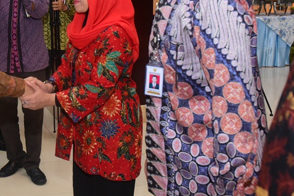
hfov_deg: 36.7
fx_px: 425
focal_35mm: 52
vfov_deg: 25.7
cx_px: 54
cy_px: 48
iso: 2500
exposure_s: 1/125
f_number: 4.5
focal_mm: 31
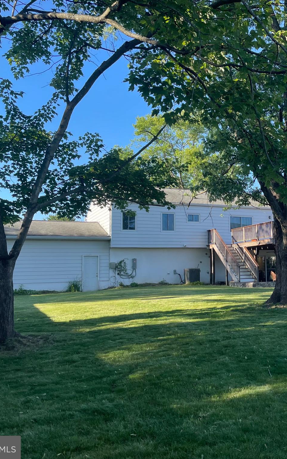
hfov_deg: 32.8
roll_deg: +2.2
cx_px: 254
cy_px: 229
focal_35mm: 37
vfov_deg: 52.8
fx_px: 463
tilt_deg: +5.1
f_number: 1.6
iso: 32
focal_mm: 4.2
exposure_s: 1/801
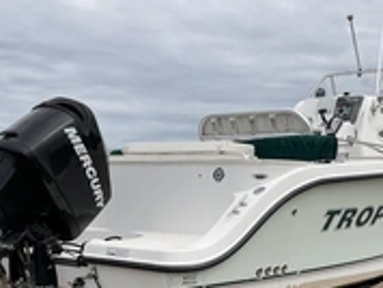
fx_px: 720
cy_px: 232
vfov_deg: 22.3
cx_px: 230
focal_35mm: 65
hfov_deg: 29.7
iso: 25
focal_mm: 3
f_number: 1.8
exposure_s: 1/2538
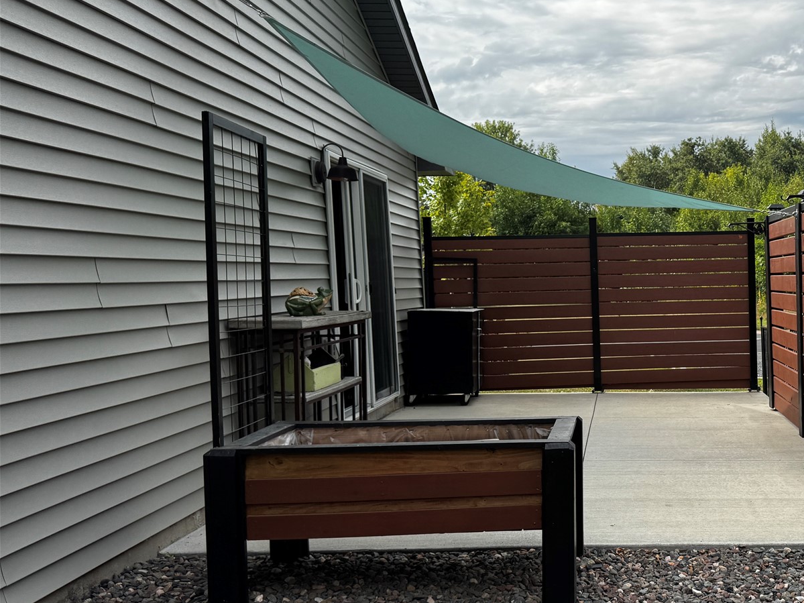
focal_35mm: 41
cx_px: 686
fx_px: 952
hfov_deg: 42.8
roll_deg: +1.3
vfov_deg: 35.1
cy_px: 329
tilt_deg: -4.2
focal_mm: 6.76
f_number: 1.78
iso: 80
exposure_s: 1/4608
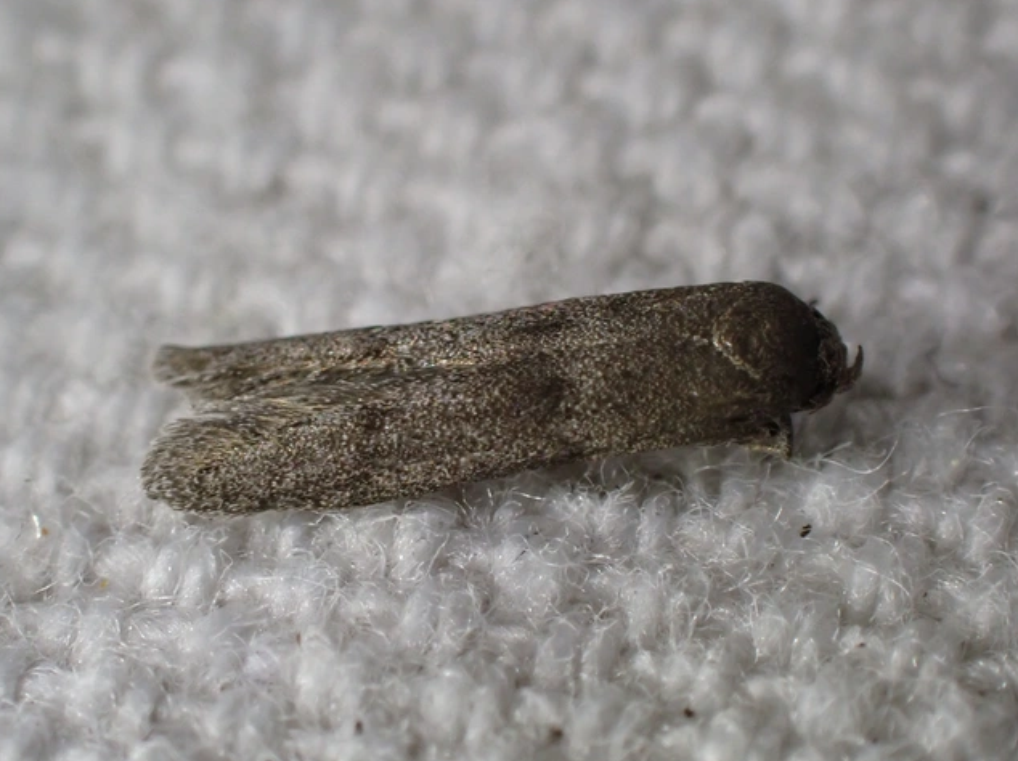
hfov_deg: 19.5
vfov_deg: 14.6
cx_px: 507
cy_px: 380
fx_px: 2967
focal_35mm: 101
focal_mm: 18
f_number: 6.3
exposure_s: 1/400
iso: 500
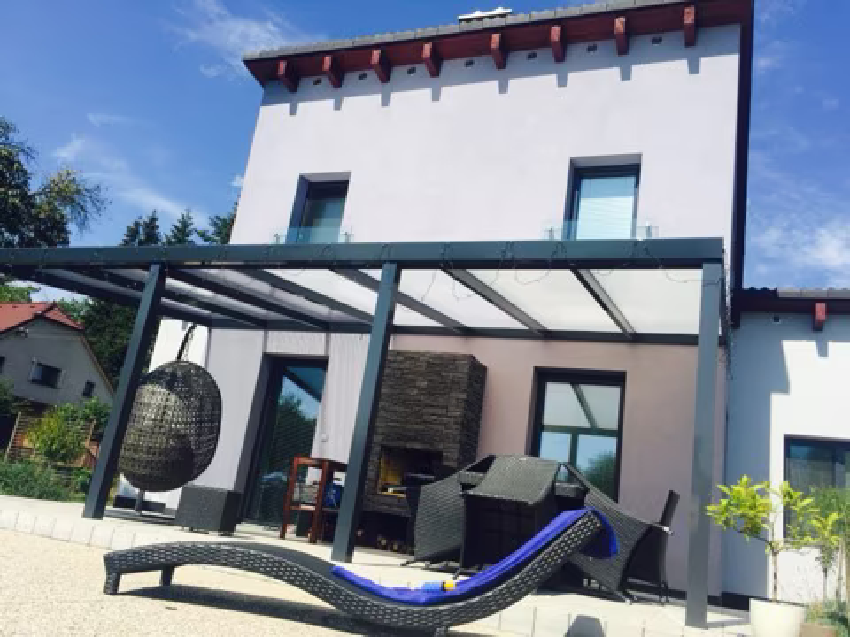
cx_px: 425
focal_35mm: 29
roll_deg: -9.4
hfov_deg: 61.7
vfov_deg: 48.2
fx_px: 712
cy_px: 318
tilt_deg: +15.5
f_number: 2.2
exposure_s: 1/2326
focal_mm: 4.15
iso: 32
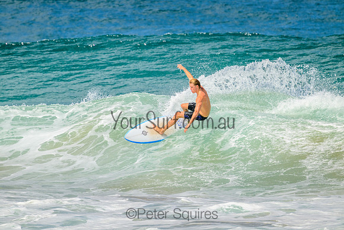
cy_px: 115
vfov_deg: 1.7
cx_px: 172
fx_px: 7646
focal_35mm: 800
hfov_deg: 2.6
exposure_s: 1/2000
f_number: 11
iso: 720
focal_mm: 800
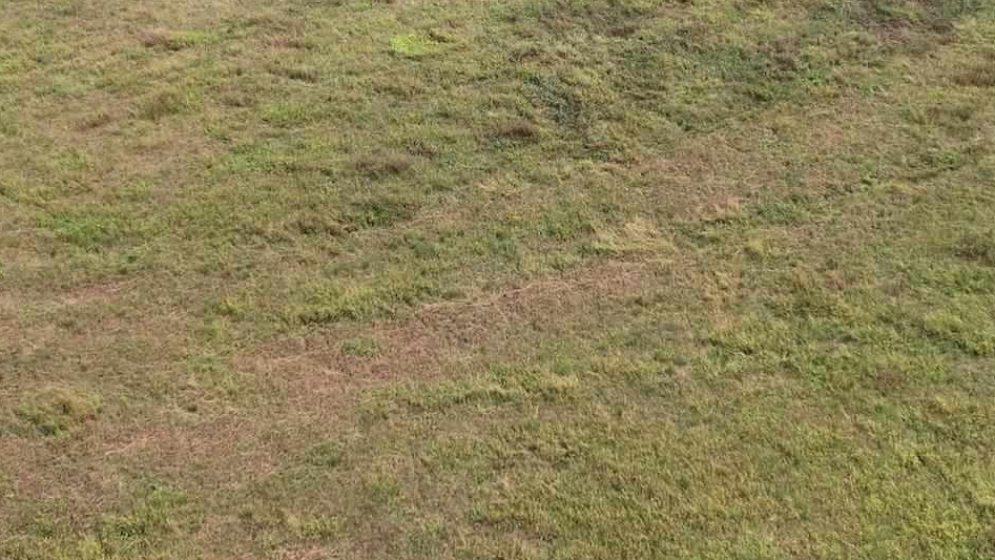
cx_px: 509
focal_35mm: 69
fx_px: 1821
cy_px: 146
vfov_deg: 17.4
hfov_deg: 30.6
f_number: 2.8
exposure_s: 1/2000
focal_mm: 12.29
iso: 130
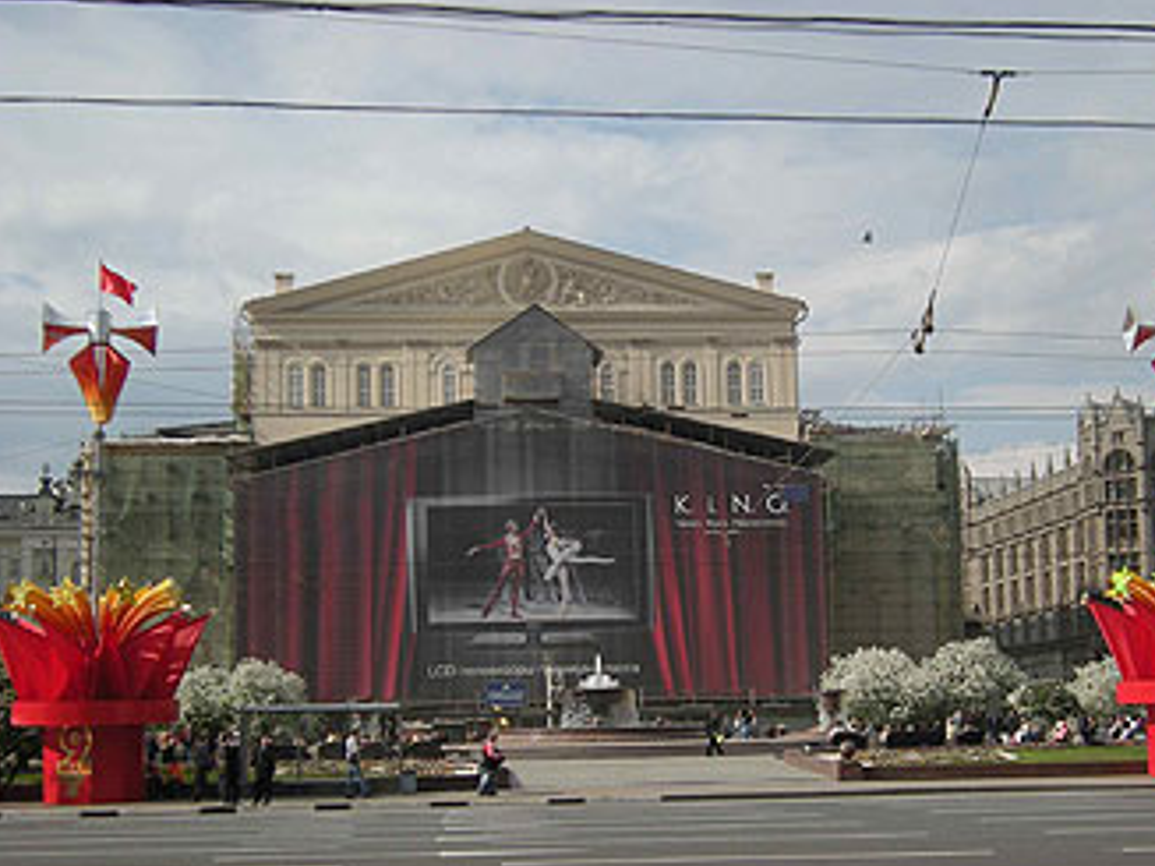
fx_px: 2068
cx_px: 675
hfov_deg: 31.1
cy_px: 523
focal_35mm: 62
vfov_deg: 23.6
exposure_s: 1/231
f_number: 7
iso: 64
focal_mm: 7.5
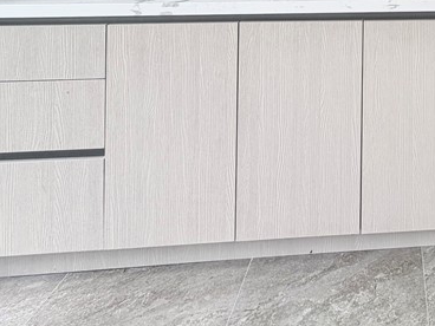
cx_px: 449
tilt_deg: -0.3
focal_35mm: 39
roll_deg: -0.5
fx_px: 490
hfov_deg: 40.8
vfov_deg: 29.1
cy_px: -109
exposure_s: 1/458
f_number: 2.2
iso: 64
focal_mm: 2.22
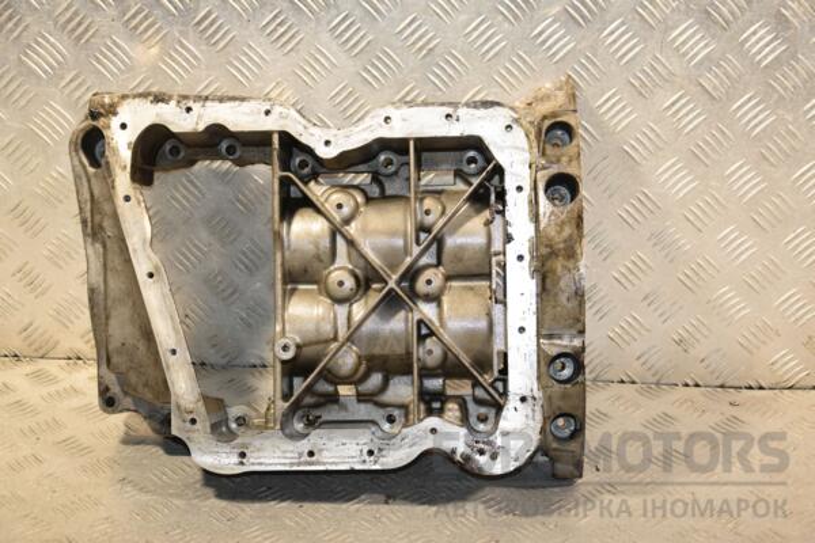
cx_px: 408
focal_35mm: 63
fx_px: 1426
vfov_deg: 21.6
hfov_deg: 31.9
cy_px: 272
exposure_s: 1/200
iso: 800
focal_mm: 42
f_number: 5
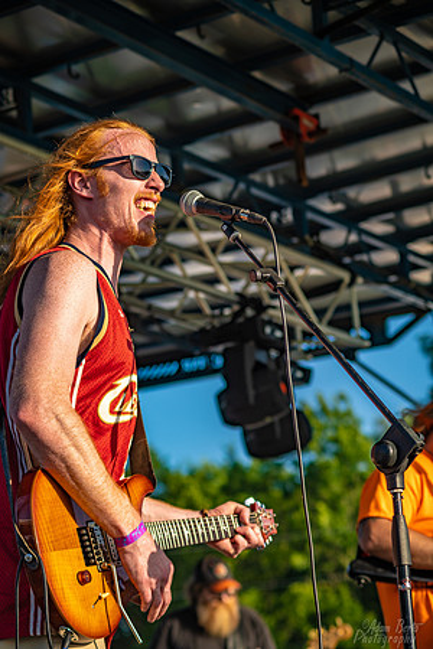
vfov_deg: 19.5
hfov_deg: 13.0
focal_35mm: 105
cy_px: 324
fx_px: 1894
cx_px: 216
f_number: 5.6
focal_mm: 105
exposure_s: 1/250
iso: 100
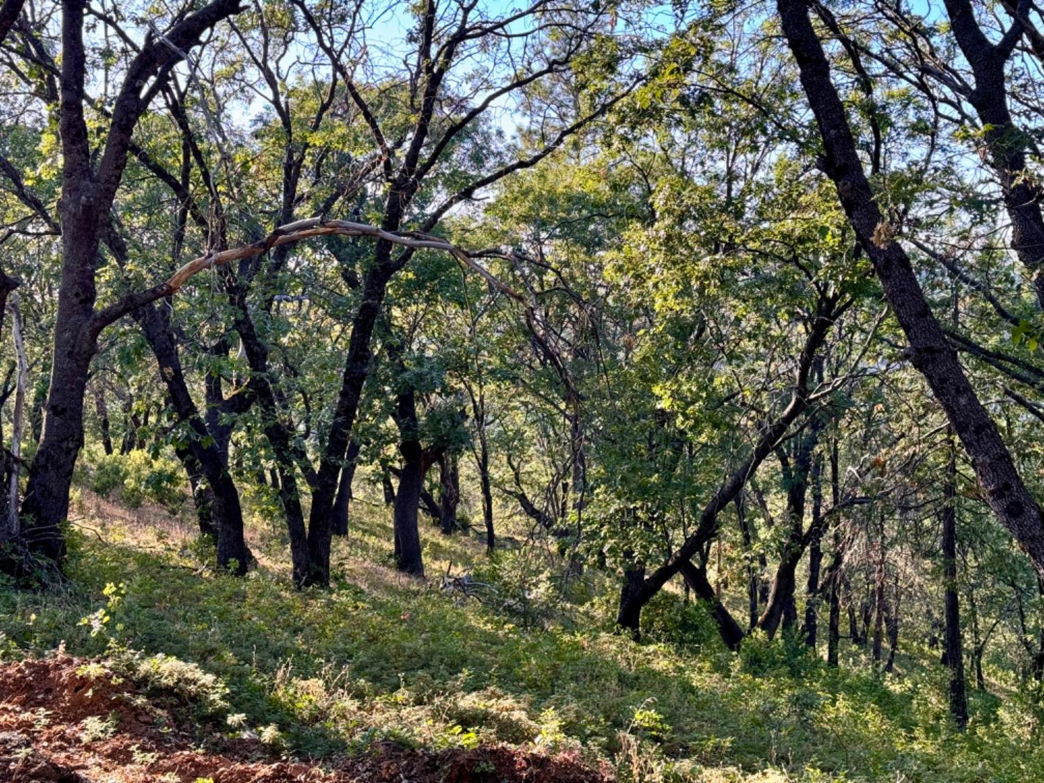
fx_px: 1448
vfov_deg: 30.3
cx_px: 522
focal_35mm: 48
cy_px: 392
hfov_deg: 39.7
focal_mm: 6.76
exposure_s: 1/216
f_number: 1.78
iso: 50
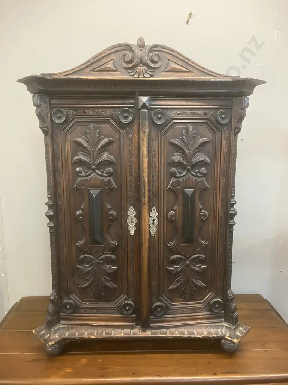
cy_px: 192
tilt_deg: -9.5
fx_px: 311
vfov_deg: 63.4
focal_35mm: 28
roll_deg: +0.2
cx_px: 144
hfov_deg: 49.7
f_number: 1.8
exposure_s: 1/33
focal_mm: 3.99
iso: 250
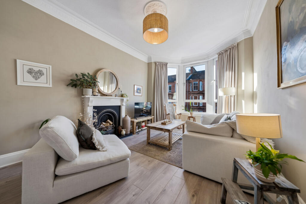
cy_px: 102
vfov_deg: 90.0
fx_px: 102
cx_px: 153
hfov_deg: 112.6
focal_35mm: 12
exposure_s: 1/80
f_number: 4.5
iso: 200
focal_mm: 12
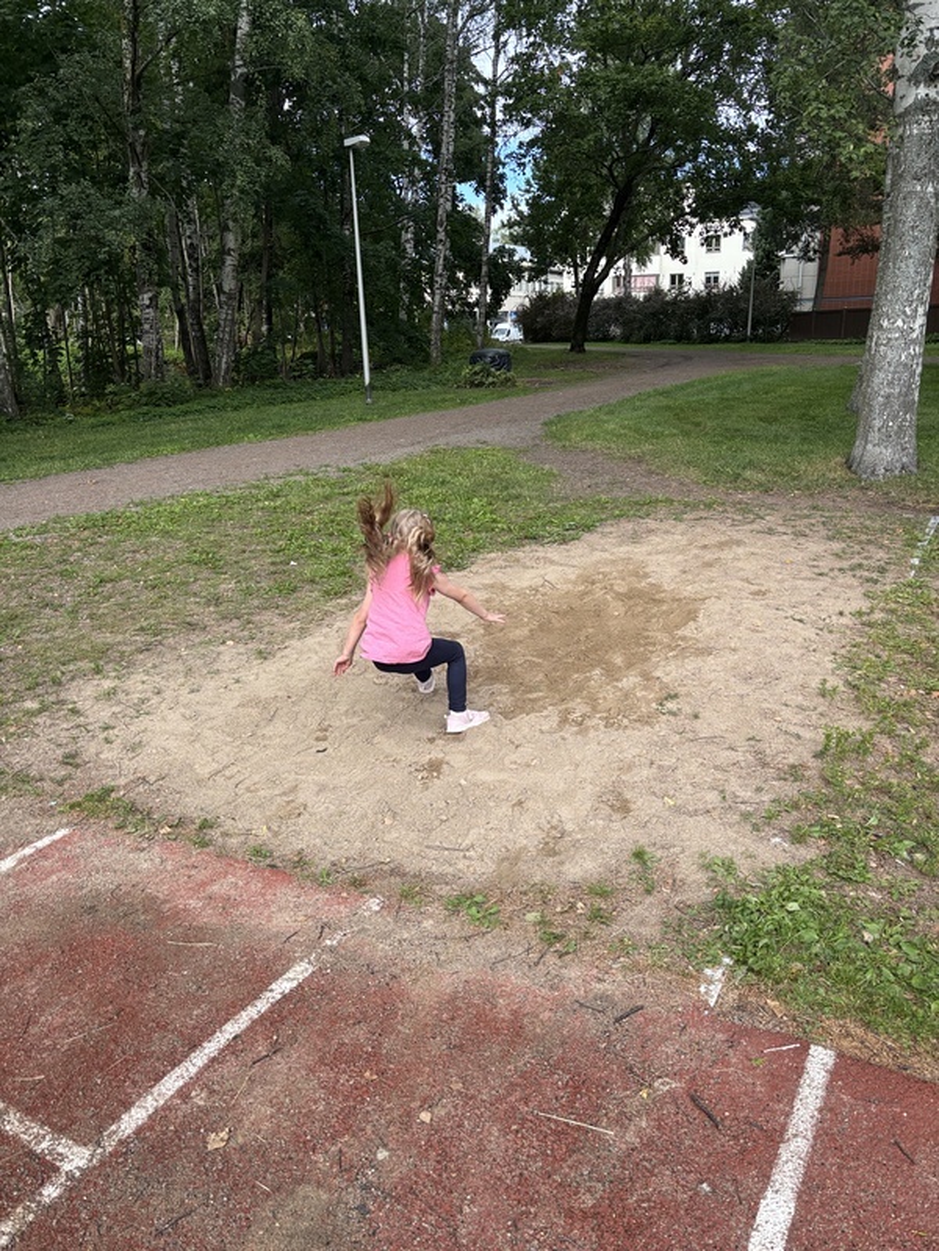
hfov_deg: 53.1
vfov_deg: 67.3
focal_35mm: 26
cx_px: 470
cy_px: 626
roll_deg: -0.2
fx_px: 940
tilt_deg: -17.1
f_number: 1.6
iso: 50
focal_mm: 5.96
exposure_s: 1/970
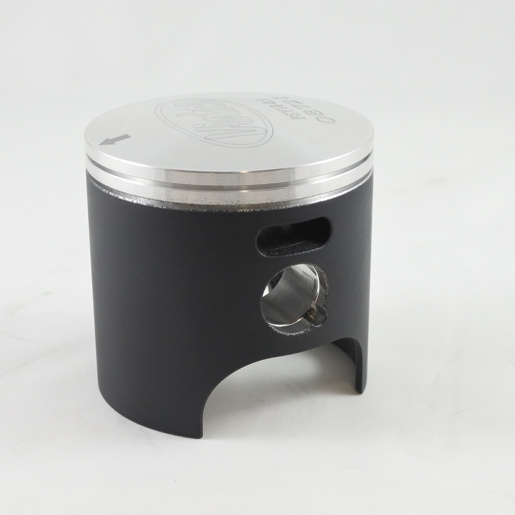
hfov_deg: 31.6
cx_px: 231
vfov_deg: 31.6
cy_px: 256
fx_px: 909
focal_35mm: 54
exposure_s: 1/125
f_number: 4.2
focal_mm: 15.7
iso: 560
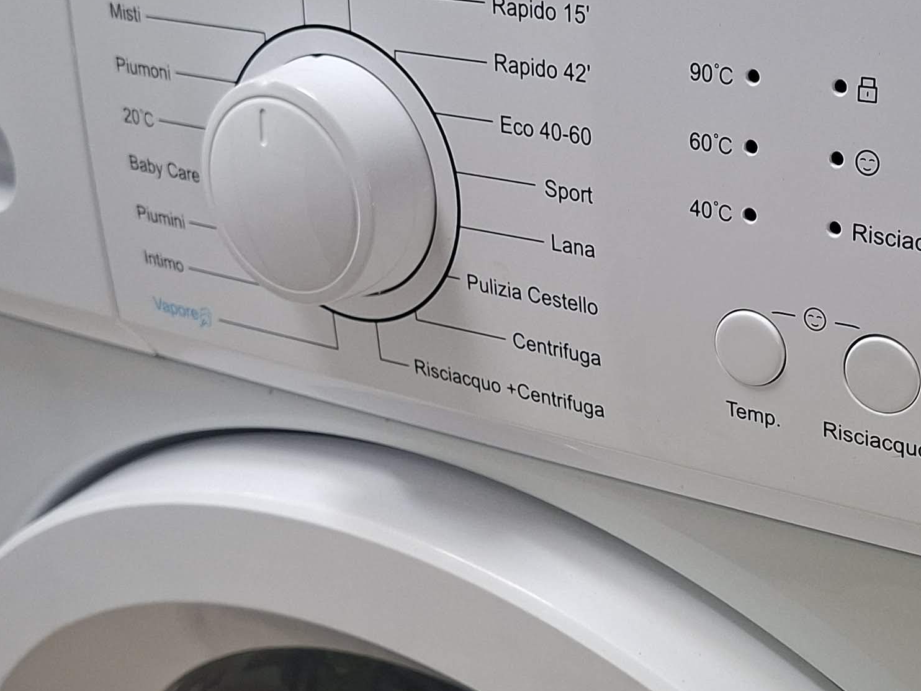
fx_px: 1650
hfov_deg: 30.5
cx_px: 721
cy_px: 318
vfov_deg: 23.6
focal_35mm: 62
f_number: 1.8
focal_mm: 5.54
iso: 200
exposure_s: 1/50
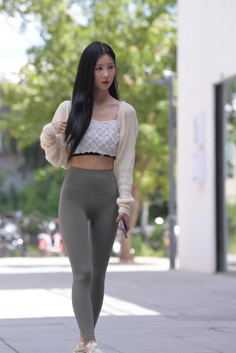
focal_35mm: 170
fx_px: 1672
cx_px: 115
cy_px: 175
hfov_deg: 8.1
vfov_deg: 12.1
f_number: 4
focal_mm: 145
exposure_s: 1/1000
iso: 360
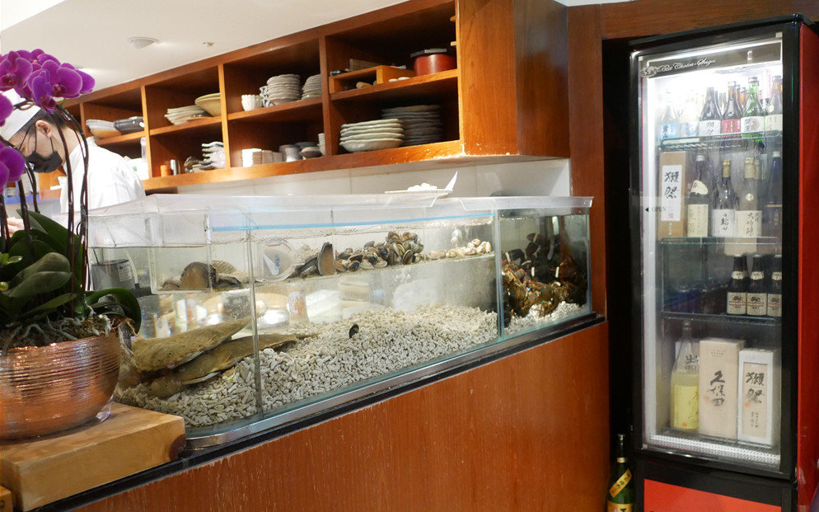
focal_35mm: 32
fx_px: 714
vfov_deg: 39.4
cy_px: 277
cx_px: 411
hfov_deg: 59.7
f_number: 1.7
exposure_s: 1/60
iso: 2000
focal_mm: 15
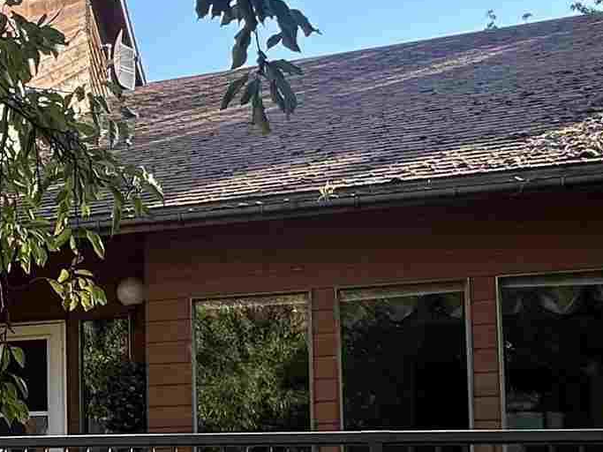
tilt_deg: +5.1
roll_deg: -1.9
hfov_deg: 27.4
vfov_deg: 22.6
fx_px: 1097
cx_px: -105
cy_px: 418
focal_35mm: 63
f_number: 2.2
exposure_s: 1/256
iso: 40
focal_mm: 2.22
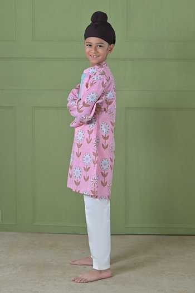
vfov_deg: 30.5
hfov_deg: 20.6
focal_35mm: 66
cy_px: 146
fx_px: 536
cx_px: 98
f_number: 4
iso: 800
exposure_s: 1/160
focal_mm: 66
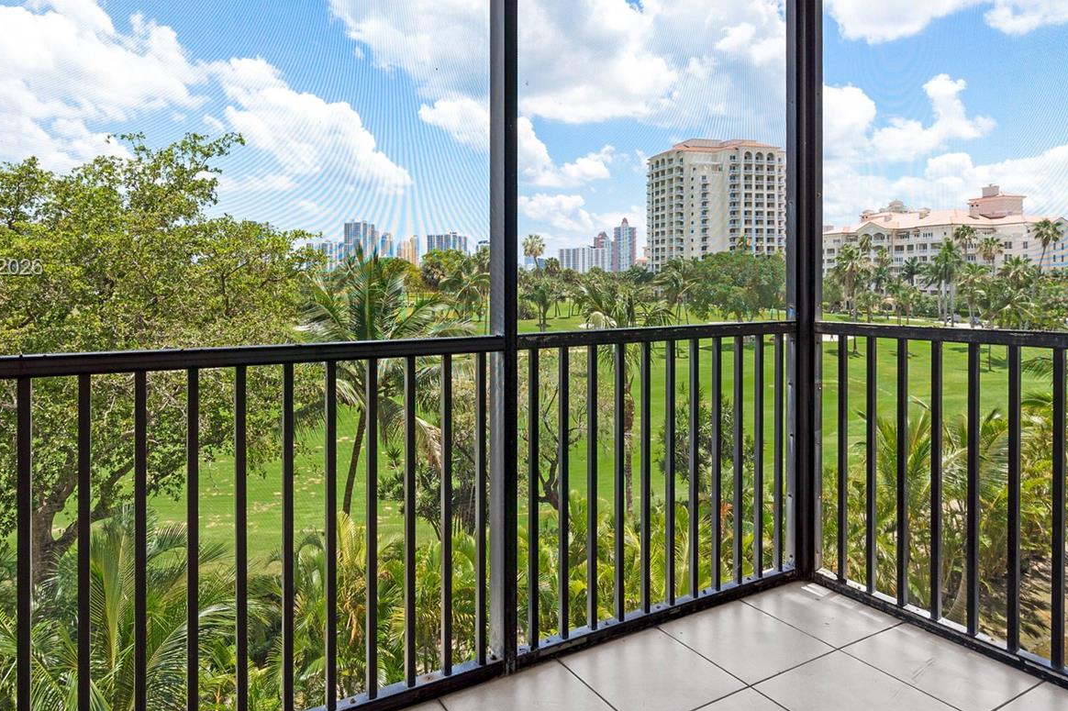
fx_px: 652
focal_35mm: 22
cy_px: 269
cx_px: 492
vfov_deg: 56.5
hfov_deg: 78.5
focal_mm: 16
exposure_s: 1/40
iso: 100
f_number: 8
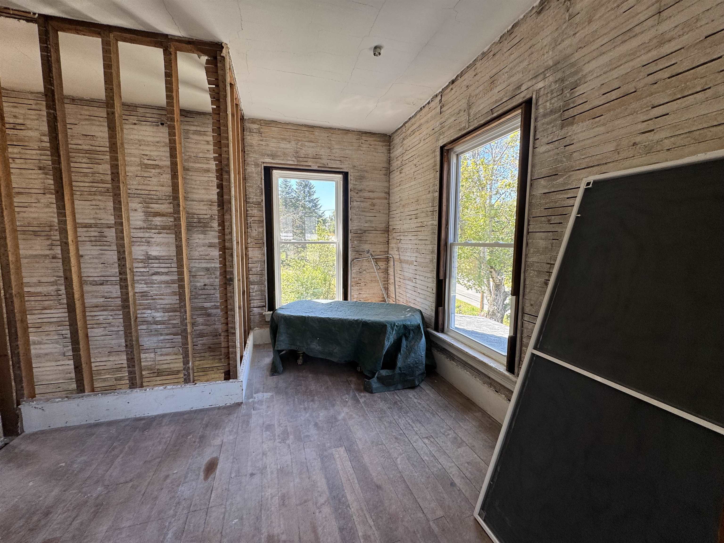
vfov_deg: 85.7
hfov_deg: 102.1
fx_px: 293
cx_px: 362
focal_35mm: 14
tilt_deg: -6.4
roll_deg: -0.3
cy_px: 272
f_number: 2.2
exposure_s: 1/99
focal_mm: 2.22
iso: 50
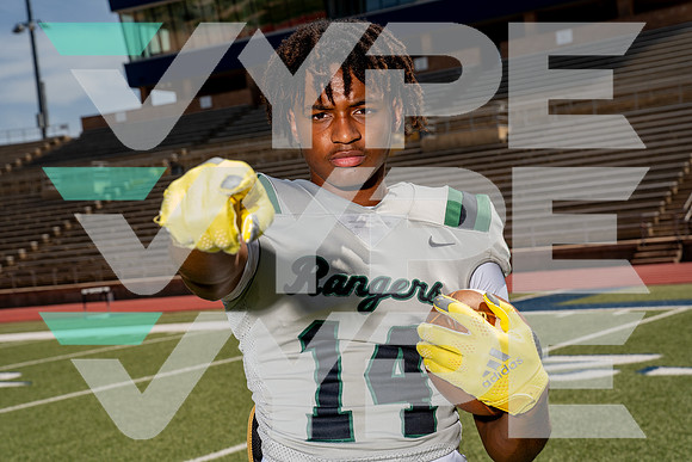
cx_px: 346
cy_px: 231
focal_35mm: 62
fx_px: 1192
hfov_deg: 32.4
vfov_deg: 21.9
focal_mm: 62
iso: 100
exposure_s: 1/250
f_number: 8
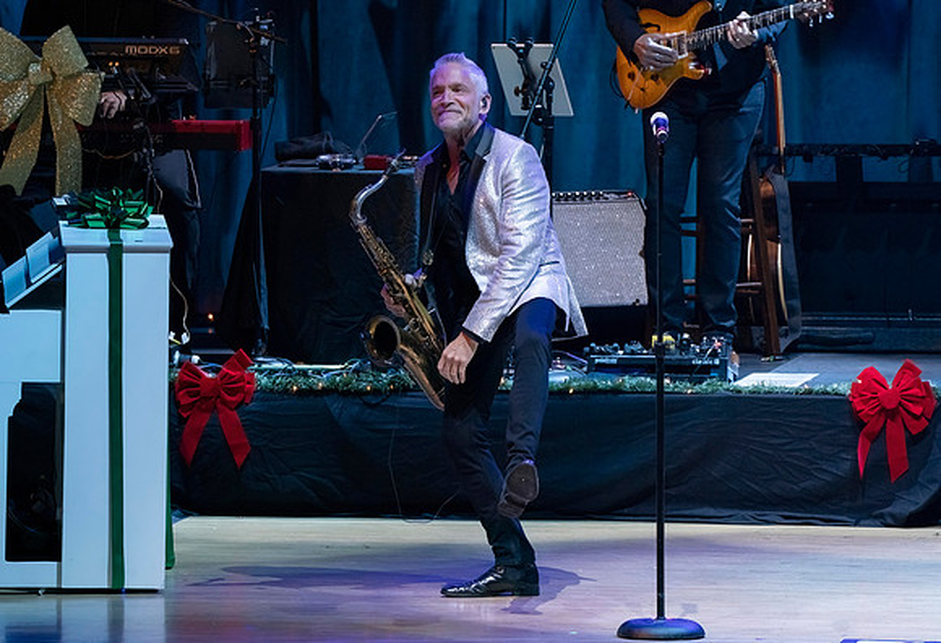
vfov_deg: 3.4
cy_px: 351
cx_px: 433
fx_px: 10961
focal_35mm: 416
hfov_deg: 4.9
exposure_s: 1/320
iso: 5000
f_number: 9
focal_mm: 358
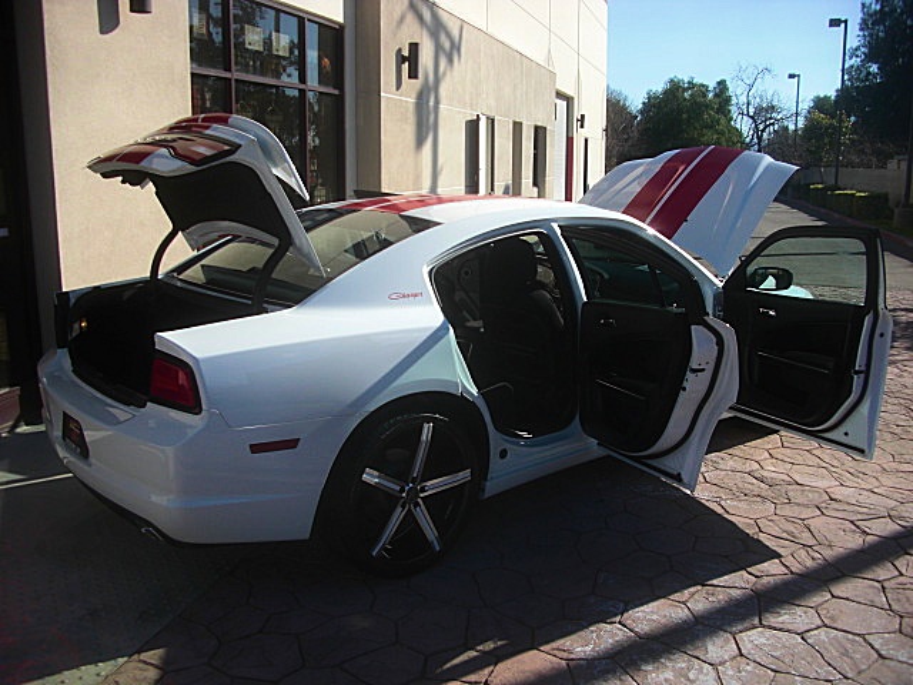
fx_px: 950
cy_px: 342
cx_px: 456
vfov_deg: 39.7
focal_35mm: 36
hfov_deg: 51.4
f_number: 2.8
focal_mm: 6.3
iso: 50
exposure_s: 1/800
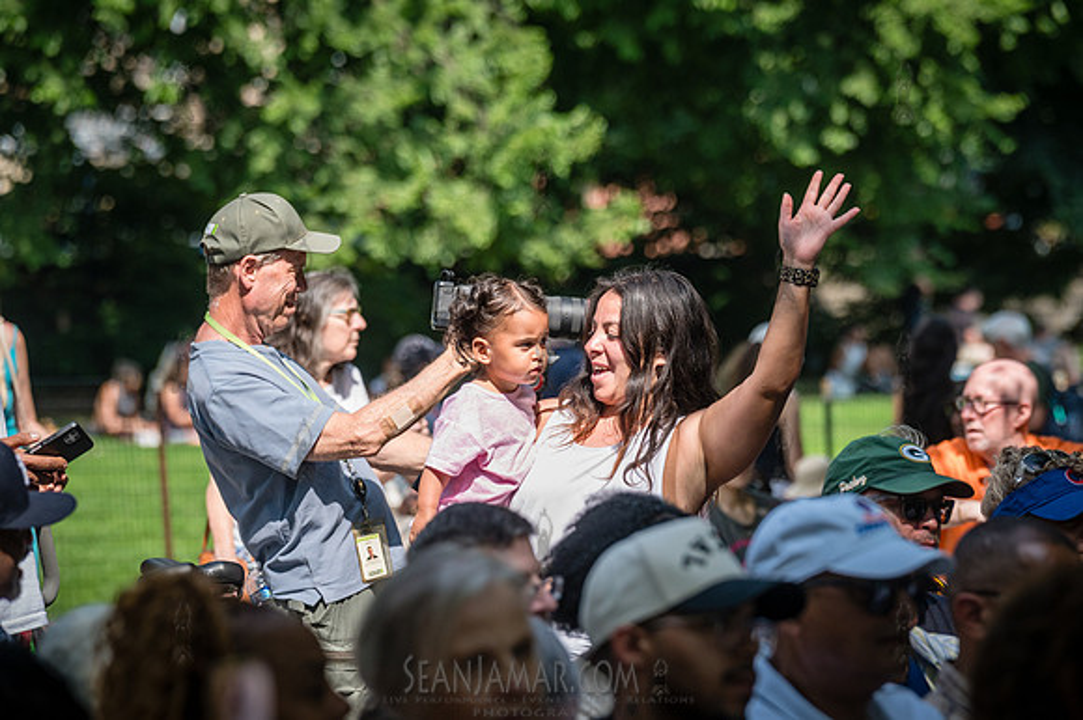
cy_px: 356
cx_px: 606
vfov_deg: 7.7
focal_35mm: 178
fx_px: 5358
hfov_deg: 11.5
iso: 640
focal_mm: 145
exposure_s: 1/2000
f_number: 4
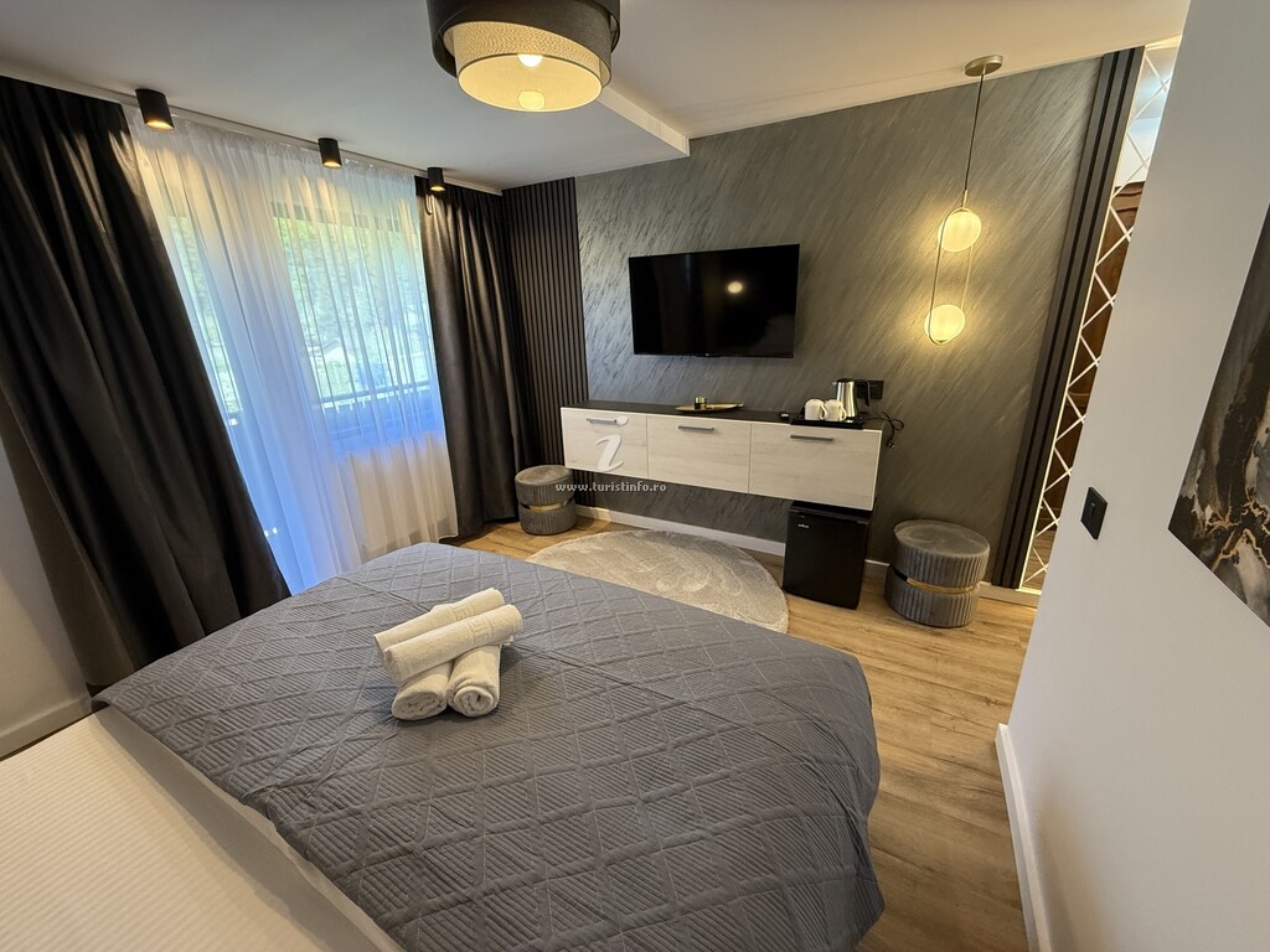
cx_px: 635
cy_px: 476
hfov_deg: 102.1
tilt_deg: -17.5
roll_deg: +2.2
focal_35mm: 14
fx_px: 514
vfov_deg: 85.7
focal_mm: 2.22
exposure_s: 1/100
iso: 320
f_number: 2.2
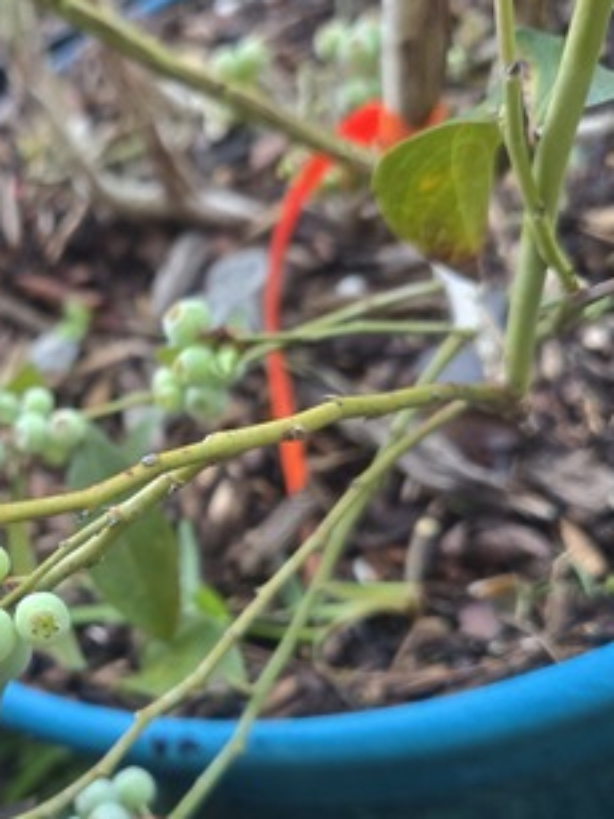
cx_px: 48
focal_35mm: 45
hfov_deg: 30.6
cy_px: 478
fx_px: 1065
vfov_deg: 42.0
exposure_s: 1/120
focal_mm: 6.3
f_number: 1.7
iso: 500
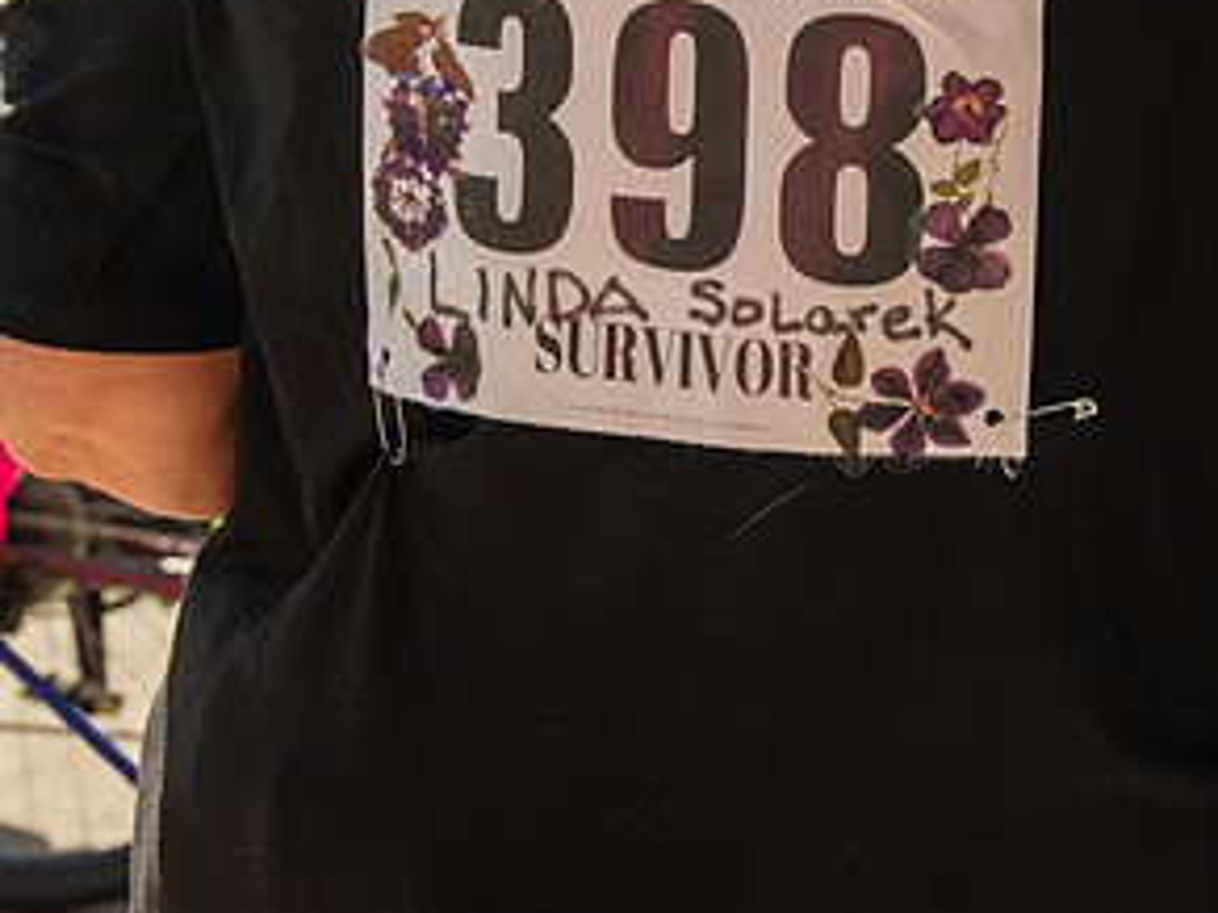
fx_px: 4045
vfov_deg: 12.8
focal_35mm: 115
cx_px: 812
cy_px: 109
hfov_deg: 17.1
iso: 250
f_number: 6.3
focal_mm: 40
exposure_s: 1/400
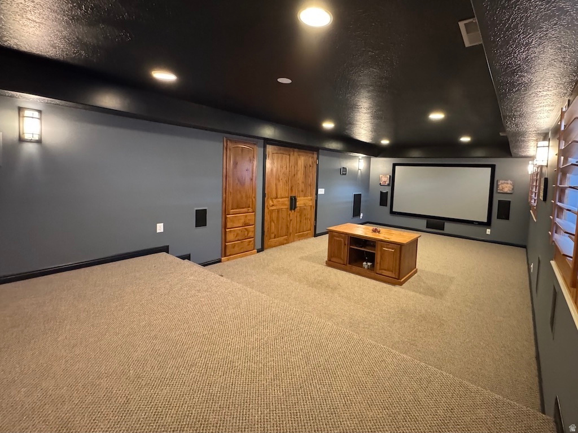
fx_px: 234
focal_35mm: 14
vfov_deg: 85.7
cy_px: 216
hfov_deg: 102.1
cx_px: 289
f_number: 2.2
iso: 1250
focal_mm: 2.22
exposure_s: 1/60
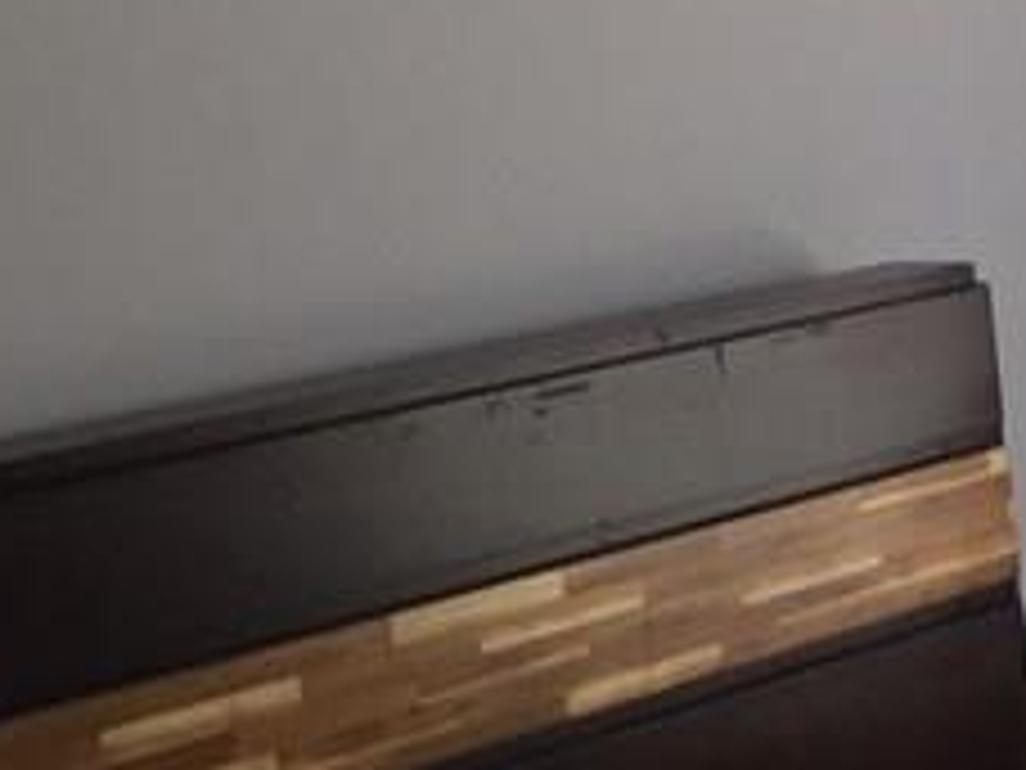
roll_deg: +3.4
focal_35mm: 130
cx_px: 2174
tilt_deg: -9.1
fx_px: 3853
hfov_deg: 12.8
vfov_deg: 11.4
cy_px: 446
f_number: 2.2
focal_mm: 4.15
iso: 32
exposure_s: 1/120
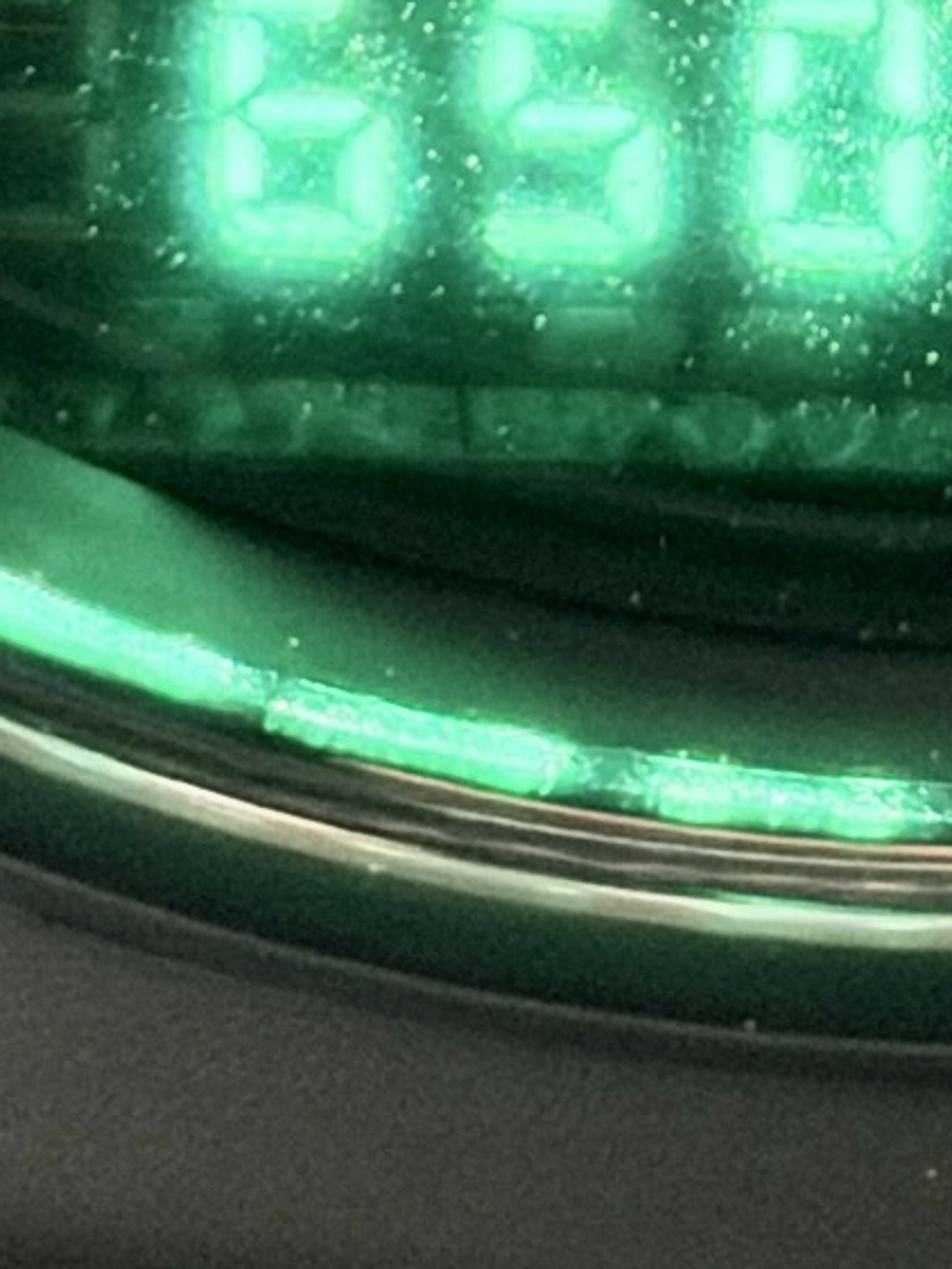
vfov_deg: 5.6
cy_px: -1400
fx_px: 12646
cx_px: 1128
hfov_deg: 4.3
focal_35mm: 345
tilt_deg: -26.8
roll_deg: +0.9
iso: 500
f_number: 1.48
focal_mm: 6.93
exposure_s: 1/30
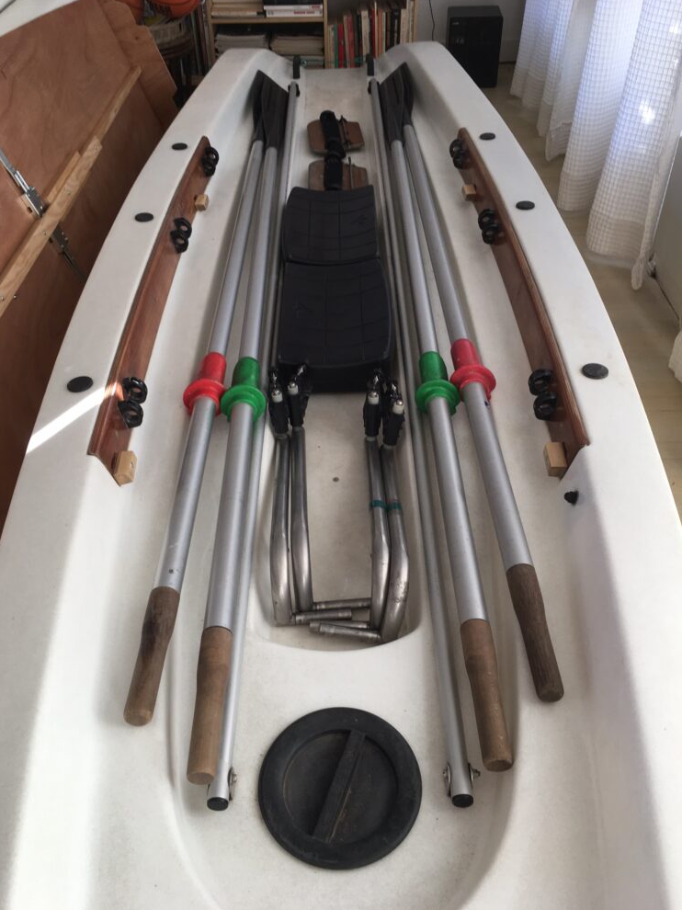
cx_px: 336
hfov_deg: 46.8
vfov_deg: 60.0
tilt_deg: -40.8
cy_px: 450
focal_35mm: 30
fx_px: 788
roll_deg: +1.4
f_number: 2.2
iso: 25
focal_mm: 4.15
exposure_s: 1/50
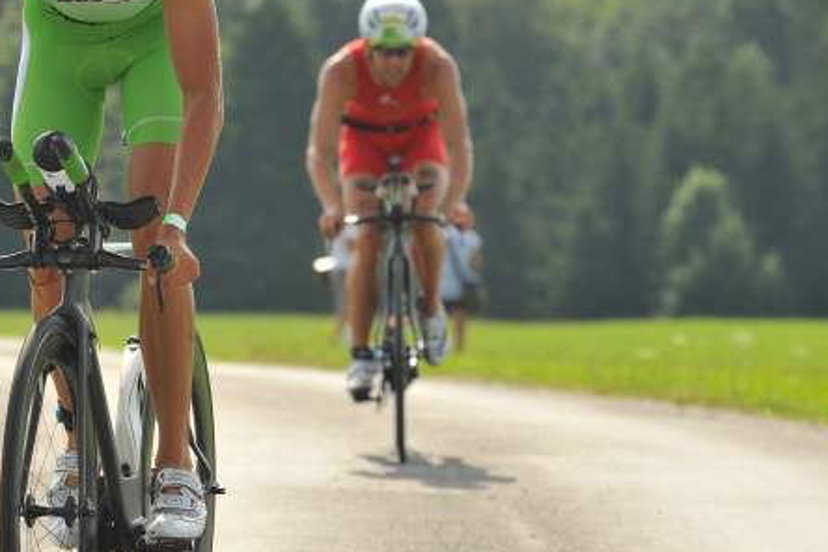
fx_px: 6416
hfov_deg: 7.4
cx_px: 252
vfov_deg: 4.9
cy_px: 265
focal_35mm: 279
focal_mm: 155
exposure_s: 1/800
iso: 250
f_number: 5.6
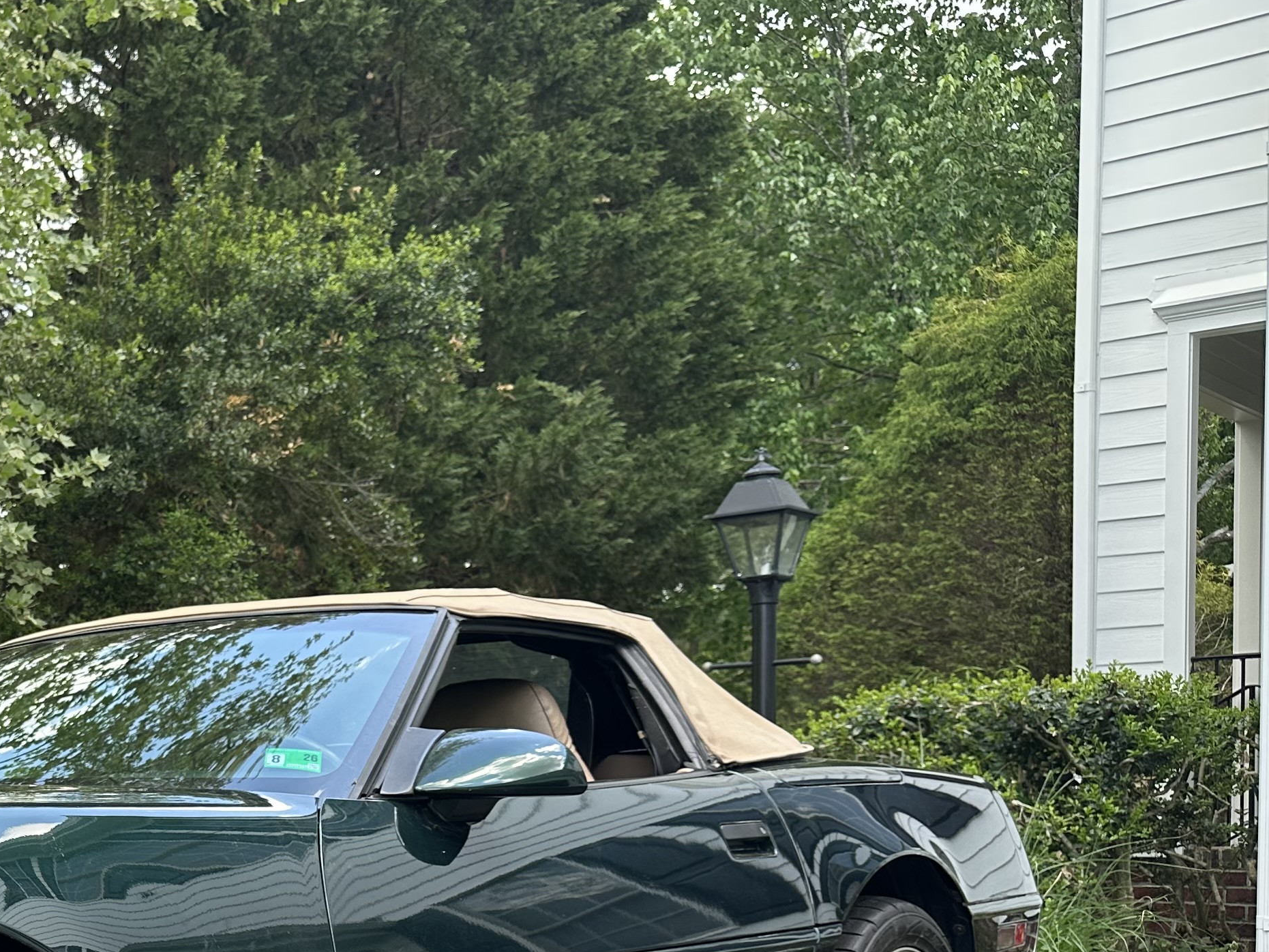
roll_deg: -0.8
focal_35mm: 52
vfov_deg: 27.1
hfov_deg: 33.0
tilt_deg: -1.2
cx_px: -73
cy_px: 844
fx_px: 1906
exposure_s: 1/349
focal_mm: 6.86
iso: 80
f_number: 1.78
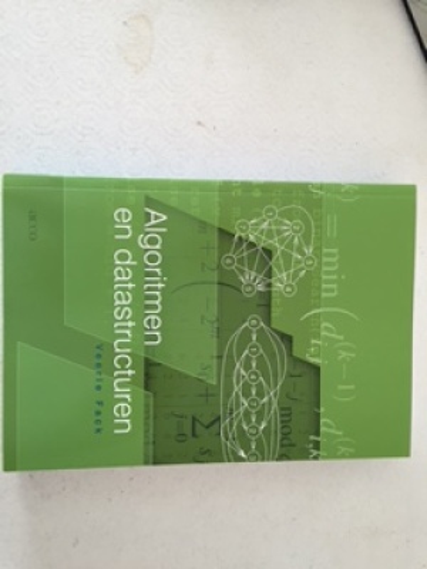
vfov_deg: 61.7
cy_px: 284
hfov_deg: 48.2
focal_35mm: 29
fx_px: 477
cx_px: 214
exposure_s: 1/33
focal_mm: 4.15
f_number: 2.2
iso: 32
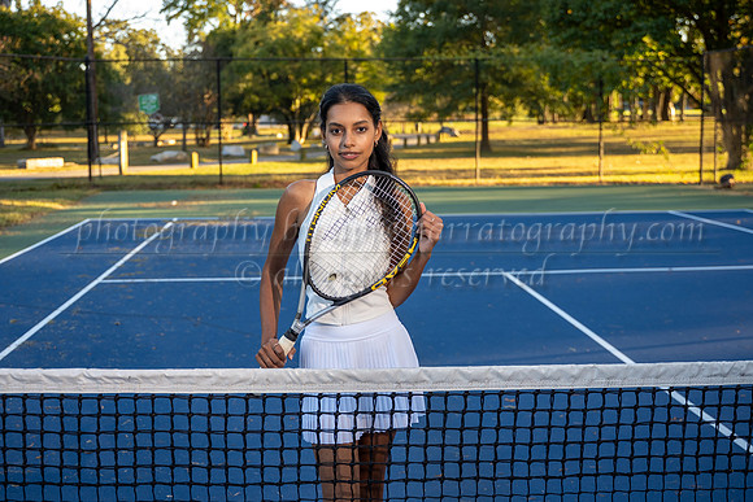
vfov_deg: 32.3
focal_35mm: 41
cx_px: 373
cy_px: 193
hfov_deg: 47.2
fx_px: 863
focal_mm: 33.5
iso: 200
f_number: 2.8
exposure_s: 1/320
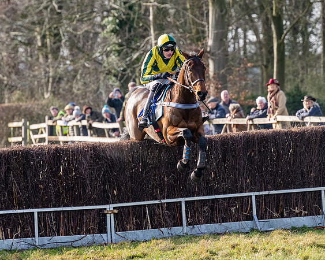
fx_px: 3149
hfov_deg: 5.9
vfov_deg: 4.7
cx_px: 126
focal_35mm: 328
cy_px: 92
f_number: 4
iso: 800
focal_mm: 160
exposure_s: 1/2500
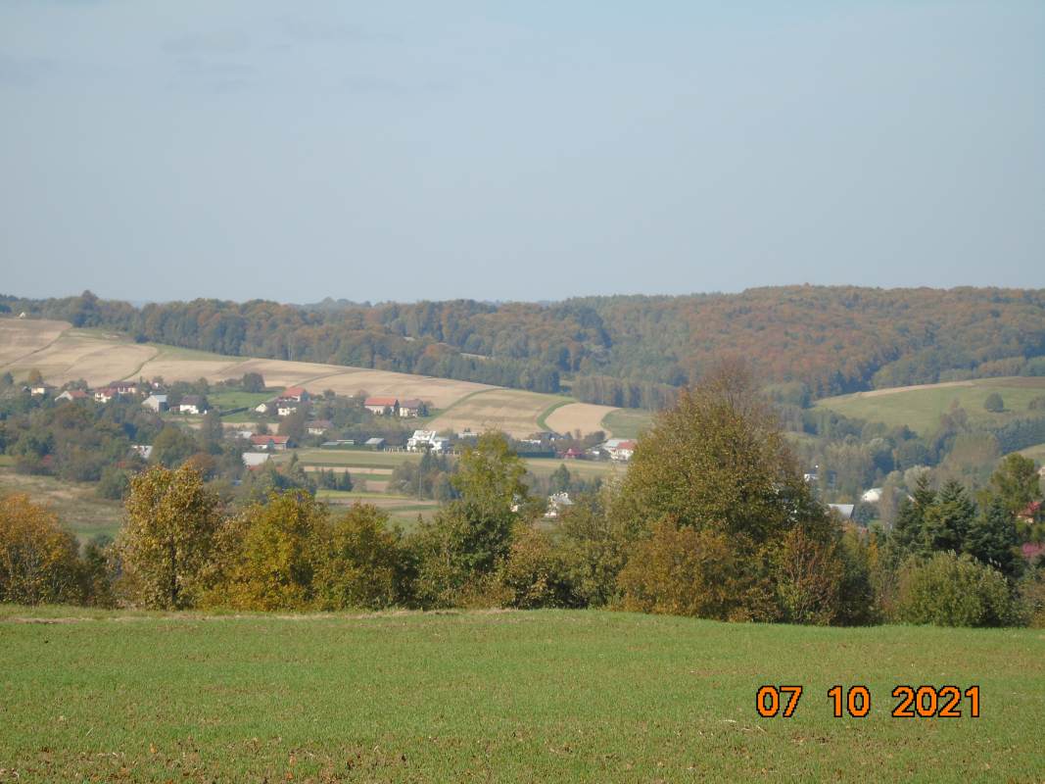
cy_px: 392
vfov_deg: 10.4
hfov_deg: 13.9
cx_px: 522
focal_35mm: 142
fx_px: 4286
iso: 80
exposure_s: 1/500
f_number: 4.7
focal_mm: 25
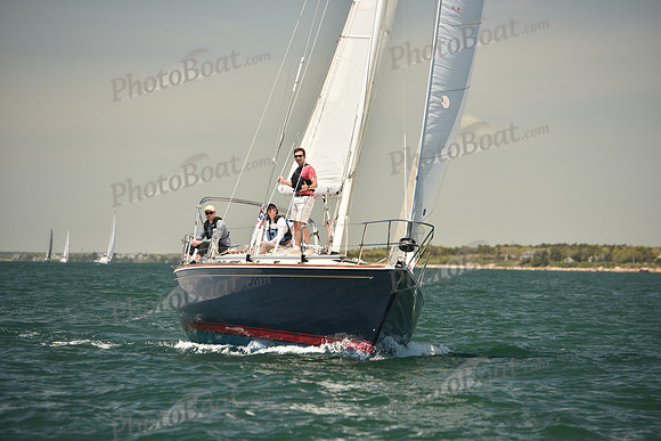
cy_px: 220
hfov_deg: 10.3
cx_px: 330
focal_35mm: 200
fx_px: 3673
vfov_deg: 6.9
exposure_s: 1/800
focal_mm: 200
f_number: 5
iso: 250
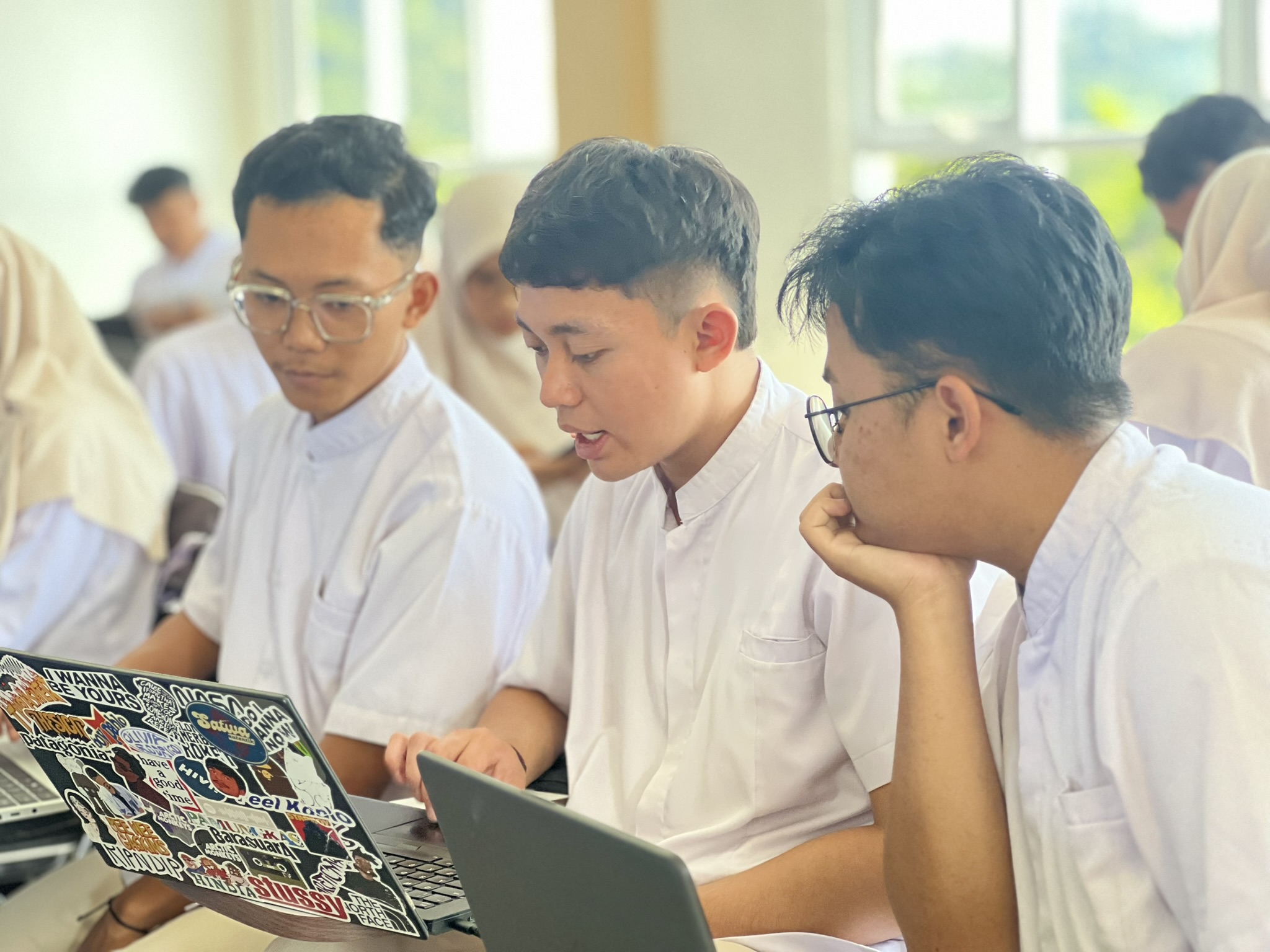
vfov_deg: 19.1
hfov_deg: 25.3
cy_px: 476
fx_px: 2825
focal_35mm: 77
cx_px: 635
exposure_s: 1/40
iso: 400
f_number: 2.8
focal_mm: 9
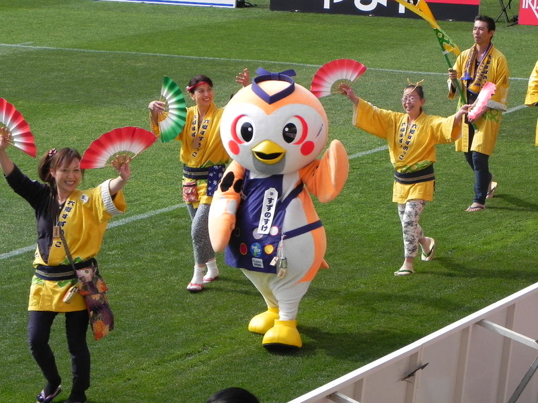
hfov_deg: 15.3
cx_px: 269
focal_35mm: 129
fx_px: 2005
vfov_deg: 11.5
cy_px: 202
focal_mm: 23
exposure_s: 1/384
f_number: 6.3
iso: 160
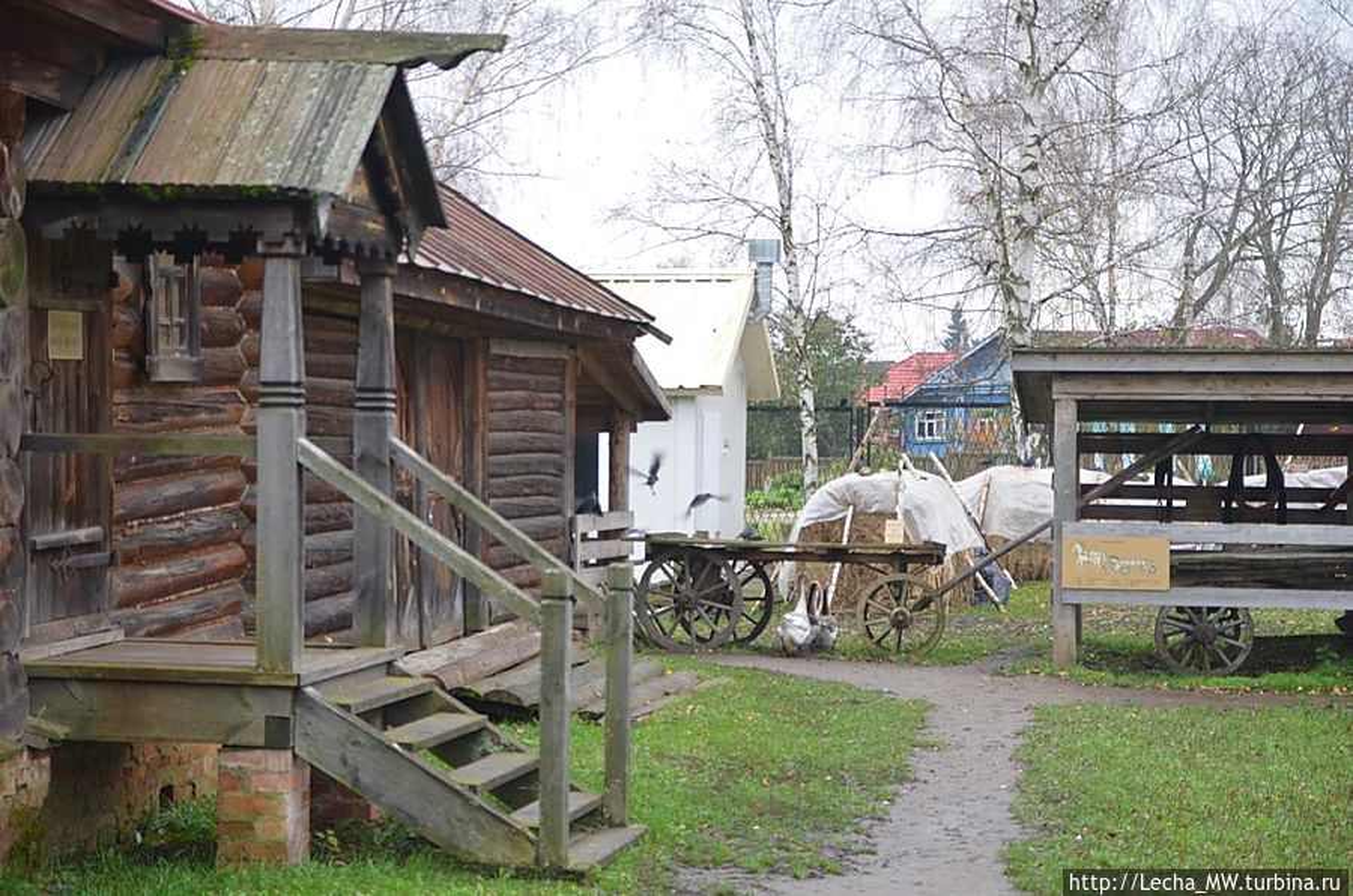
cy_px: 448
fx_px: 2813
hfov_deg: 27.0
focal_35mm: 75
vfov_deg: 18.1
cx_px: 676
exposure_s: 1/60
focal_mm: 50
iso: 400
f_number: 3.8
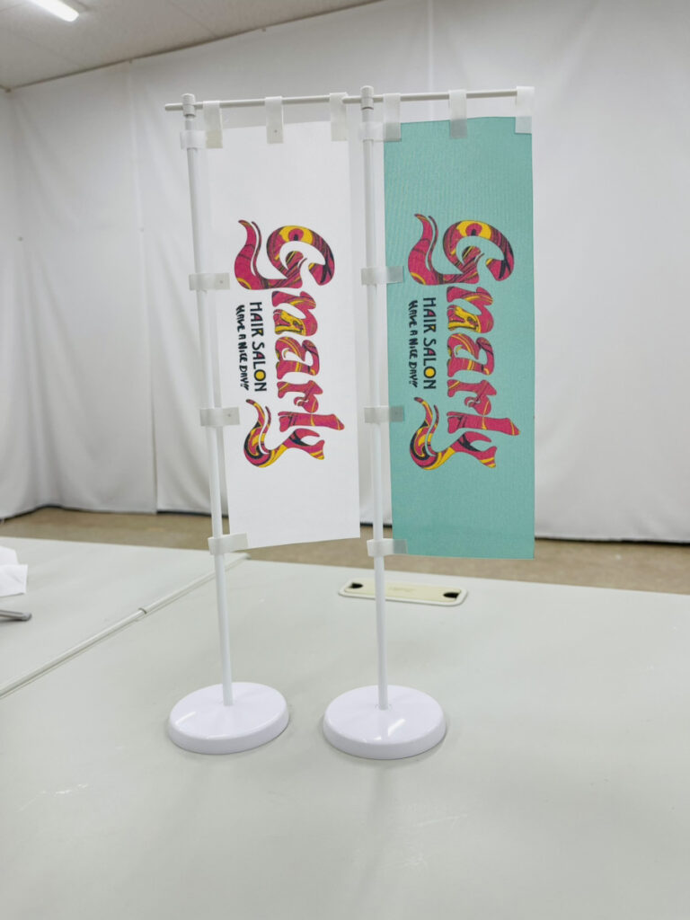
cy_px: 460
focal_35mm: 25
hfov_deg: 54.9
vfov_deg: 69.4
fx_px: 664
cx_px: 345
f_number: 1.6
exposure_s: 1/121
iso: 50
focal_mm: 5.1
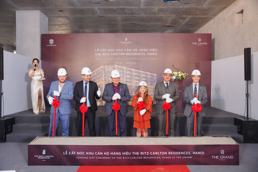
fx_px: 229
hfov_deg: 58.9
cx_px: 129
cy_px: 86
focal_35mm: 32
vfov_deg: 41.2
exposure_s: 1/200
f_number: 3.5
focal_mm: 31.9
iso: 1600
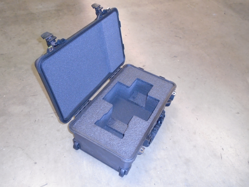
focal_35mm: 31
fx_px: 223
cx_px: 124
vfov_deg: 45.4
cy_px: 94
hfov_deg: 58.4
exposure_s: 1/40
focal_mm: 5.5
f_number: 3.5
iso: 400
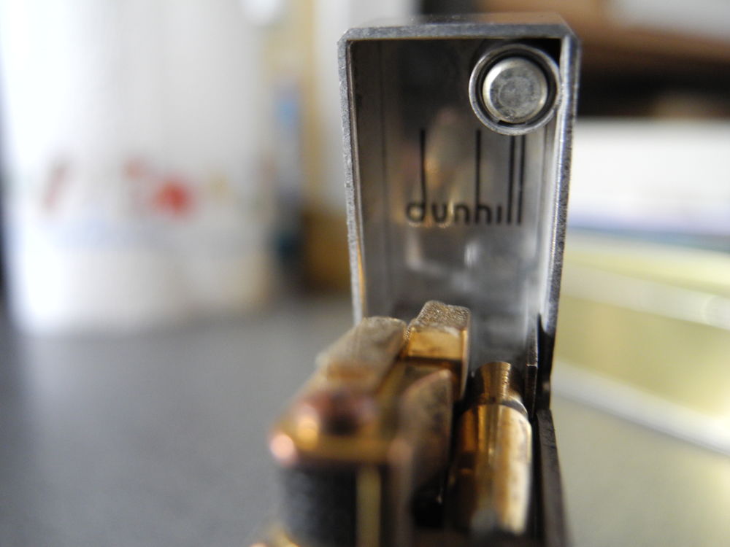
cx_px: 365
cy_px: 274
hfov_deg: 63.4
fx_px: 590
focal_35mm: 28
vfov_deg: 49.7
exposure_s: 1/22.6
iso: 400
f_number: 2.8
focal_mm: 6
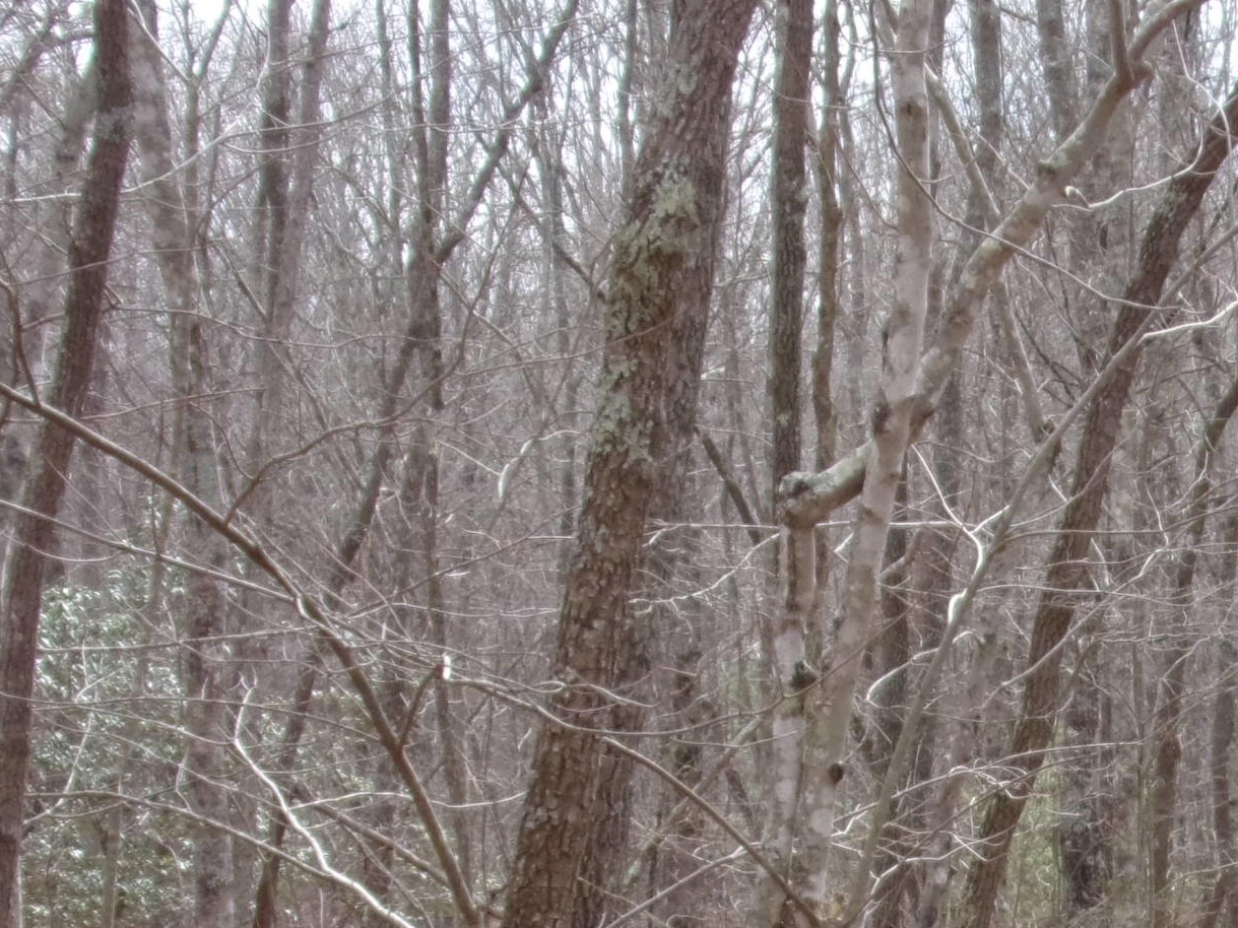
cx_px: 1454
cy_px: 1103
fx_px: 3433
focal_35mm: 96
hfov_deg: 19.4
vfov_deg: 14.9
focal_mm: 7
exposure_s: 1/170
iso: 80
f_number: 3.9
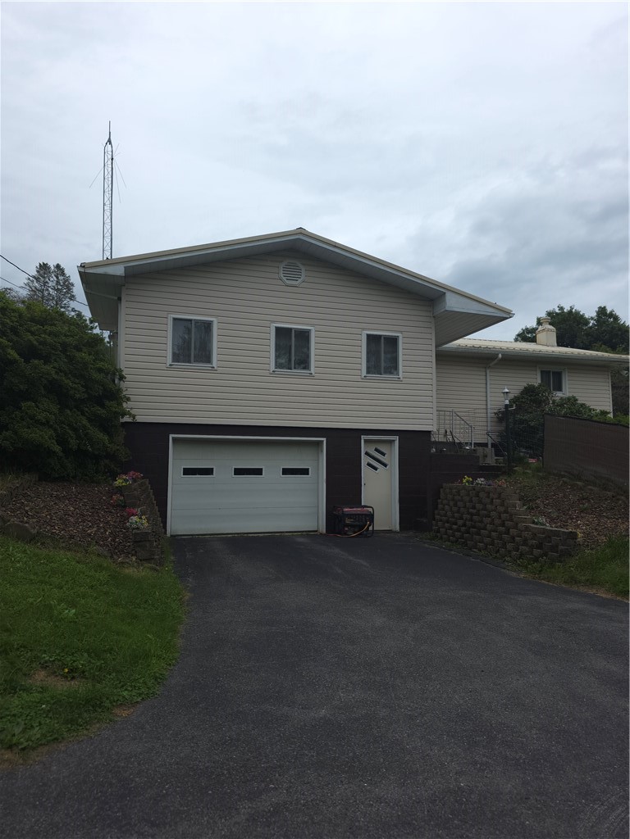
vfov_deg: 73.9
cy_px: 420
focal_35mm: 23
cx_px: 315
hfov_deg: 58.9
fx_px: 558
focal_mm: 6.3
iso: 12
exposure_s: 1/148
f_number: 1.7
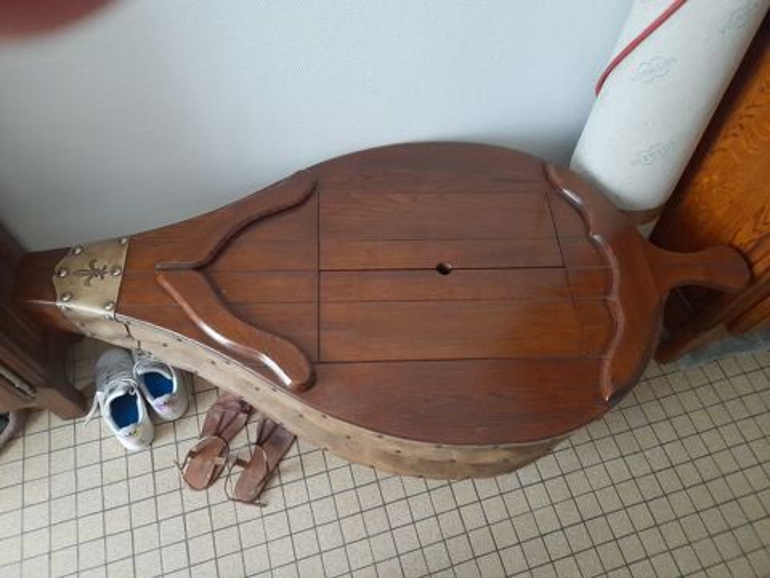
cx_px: 385
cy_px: 289
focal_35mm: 25
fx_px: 556
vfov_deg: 54.9
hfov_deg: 69.4
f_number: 2
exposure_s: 1/10
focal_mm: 4.6
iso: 640
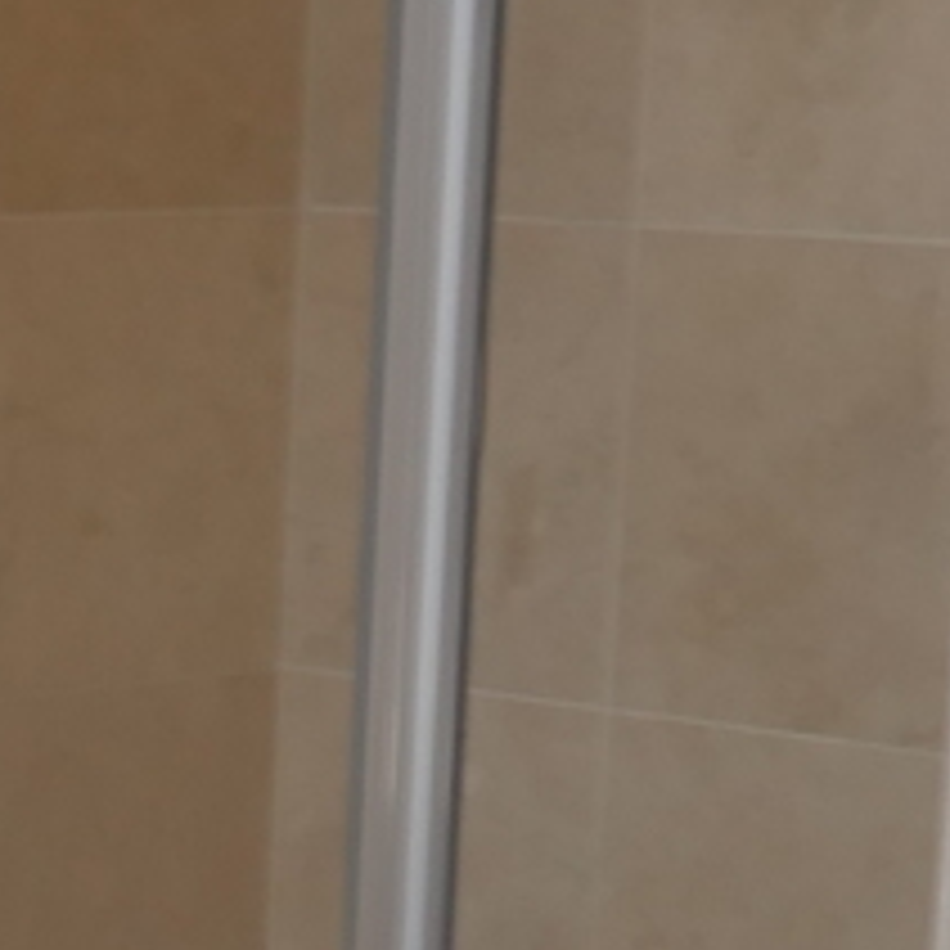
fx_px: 5247
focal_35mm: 169
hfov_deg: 9.9
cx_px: -621
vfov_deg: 10.0
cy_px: 1441
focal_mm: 14
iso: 400
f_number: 3.5
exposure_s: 1/60
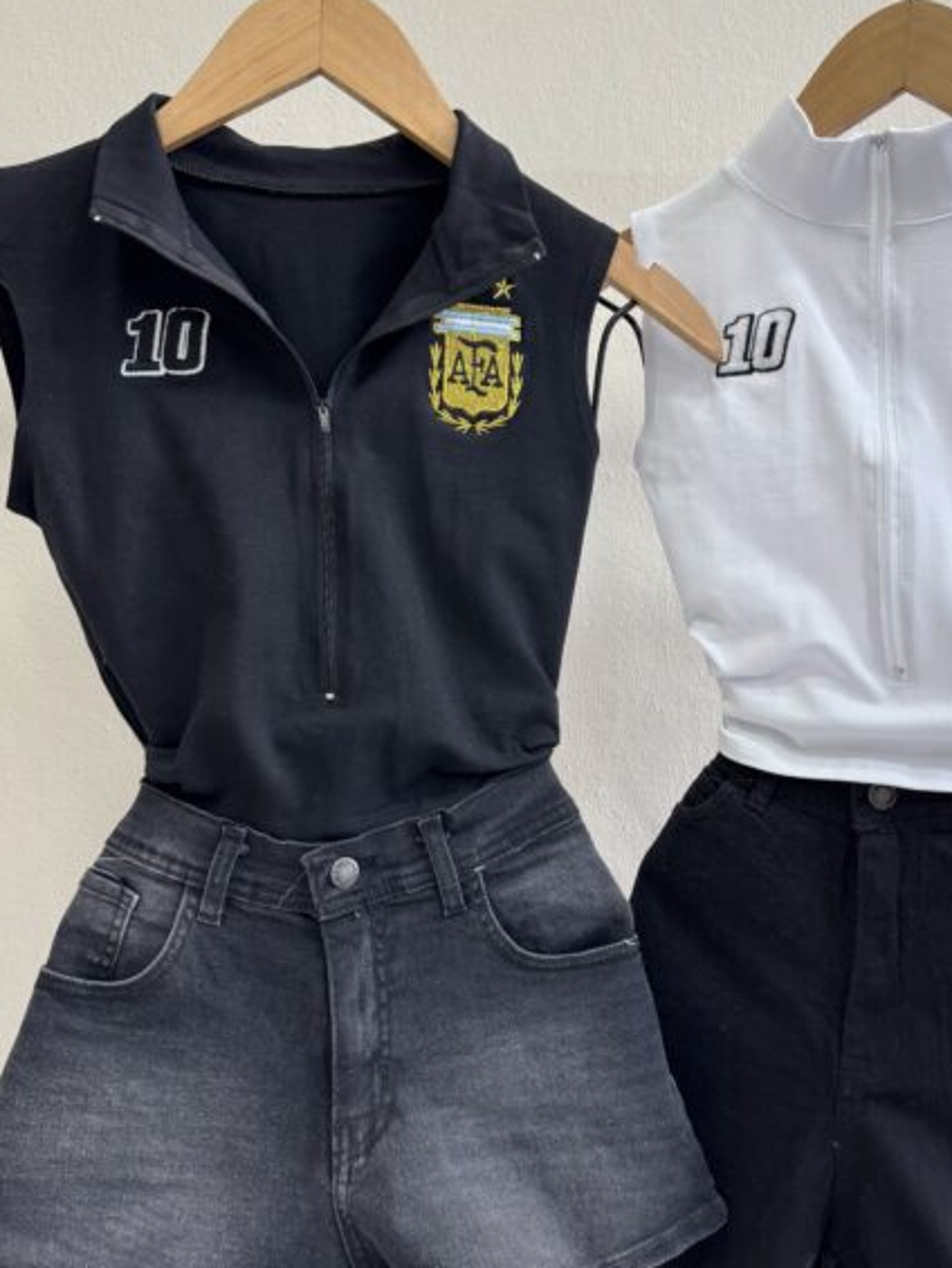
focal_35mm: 34
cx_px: 564
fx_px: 1246
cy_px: 676
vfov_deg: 53.9
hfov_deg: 41.6
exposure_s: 1/100
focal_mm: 6.76
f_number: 1.78
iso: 125
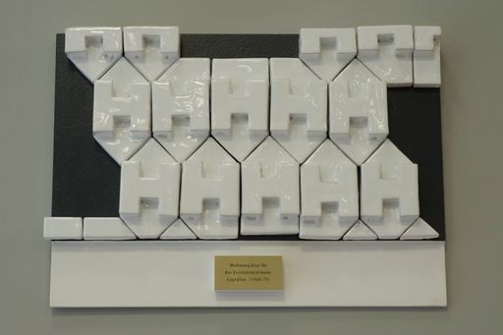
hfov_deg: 23.9
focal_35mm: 85
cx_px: 252
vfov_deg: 16.1
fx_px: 1187
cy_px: 168
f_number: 4
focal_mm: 85
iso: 800
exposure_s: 1/200
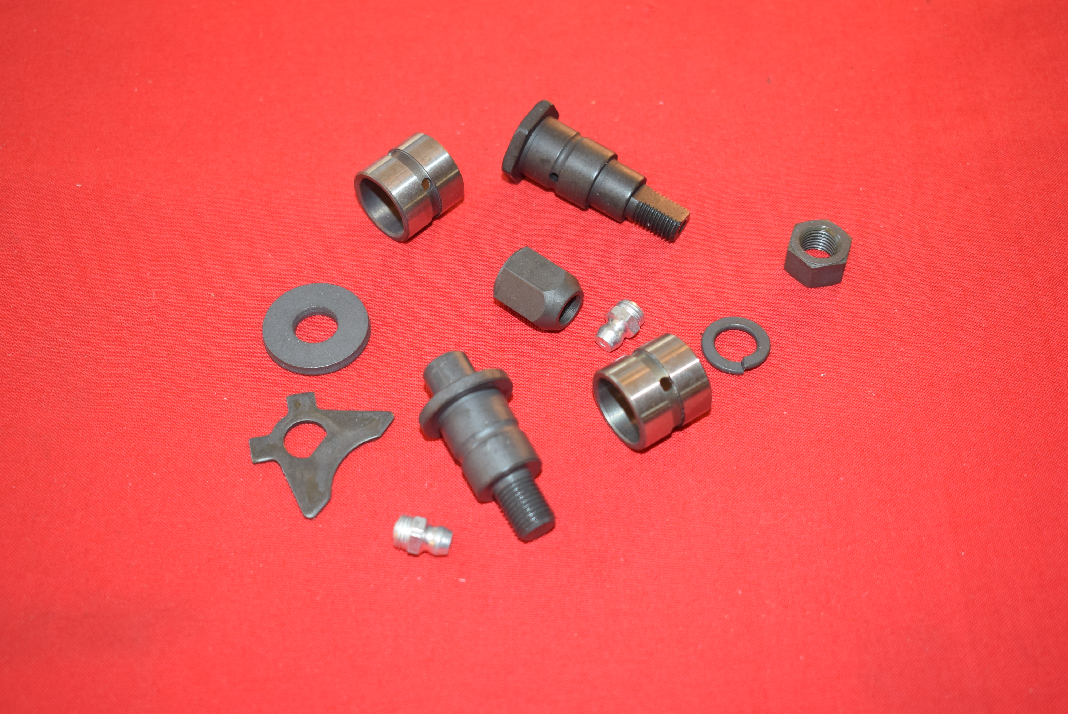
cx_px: 534
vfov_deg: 25.8
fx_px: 1559
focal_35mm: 52
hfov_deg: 37.8
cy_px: 357
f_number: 5.6
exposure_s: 1/30
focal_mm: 35
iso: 400
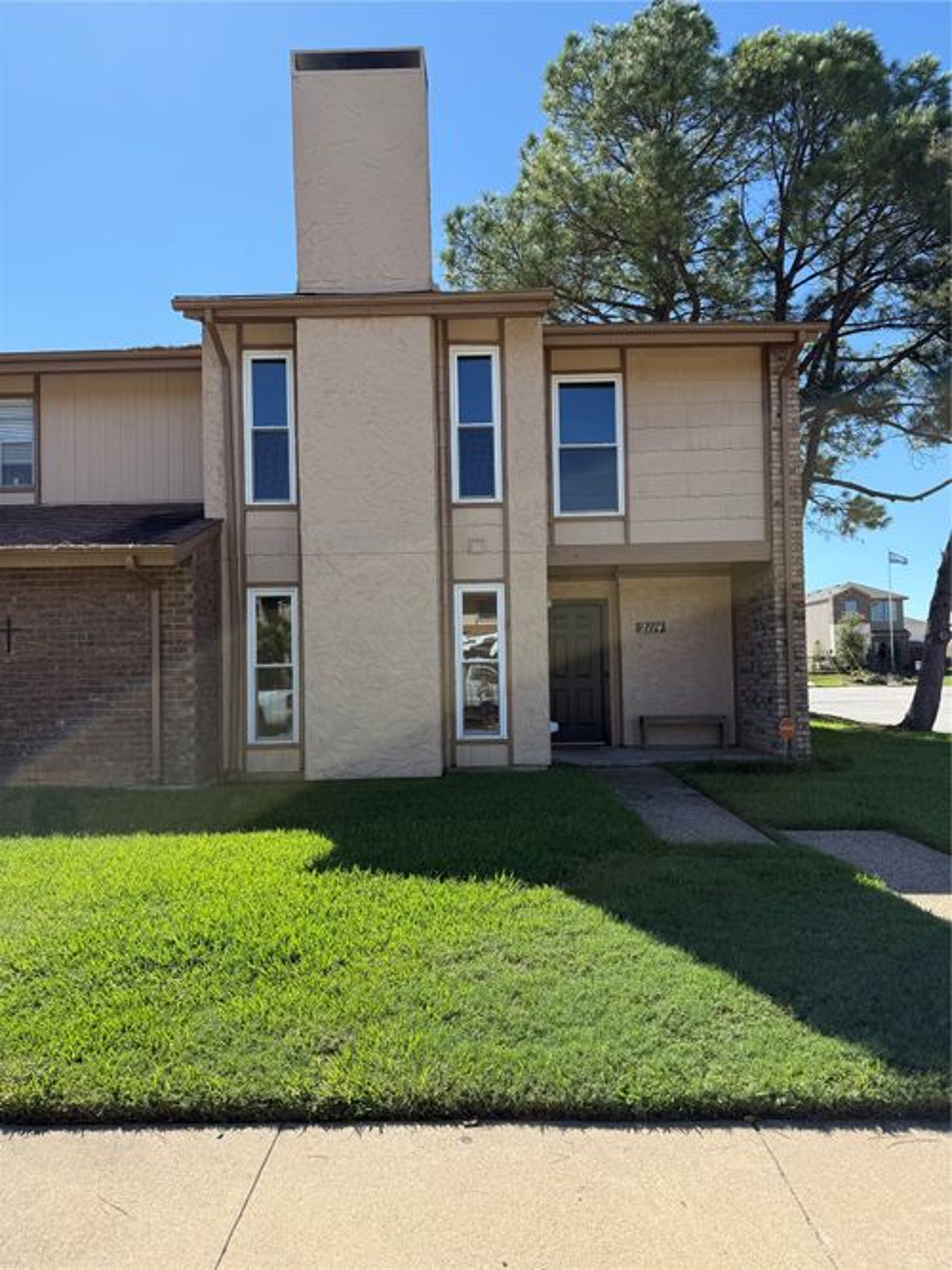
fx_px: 880
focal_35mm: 24
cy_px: 635
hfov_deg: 56.8
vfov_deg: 71.6
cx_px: 476
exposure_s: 1/2907
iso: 80
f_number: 1.78
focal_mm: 6.76
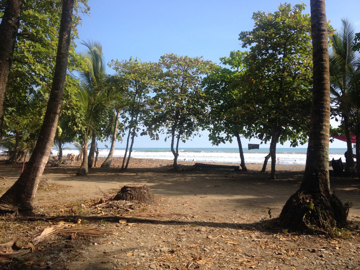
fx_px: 364
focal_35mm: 35
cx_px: 180
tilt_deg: -1.0
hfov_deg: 52.6
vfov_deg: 40.7
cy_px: 135
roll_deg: +0.2
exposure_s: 1/1175
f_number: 2.4
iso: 50
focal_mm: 4.28
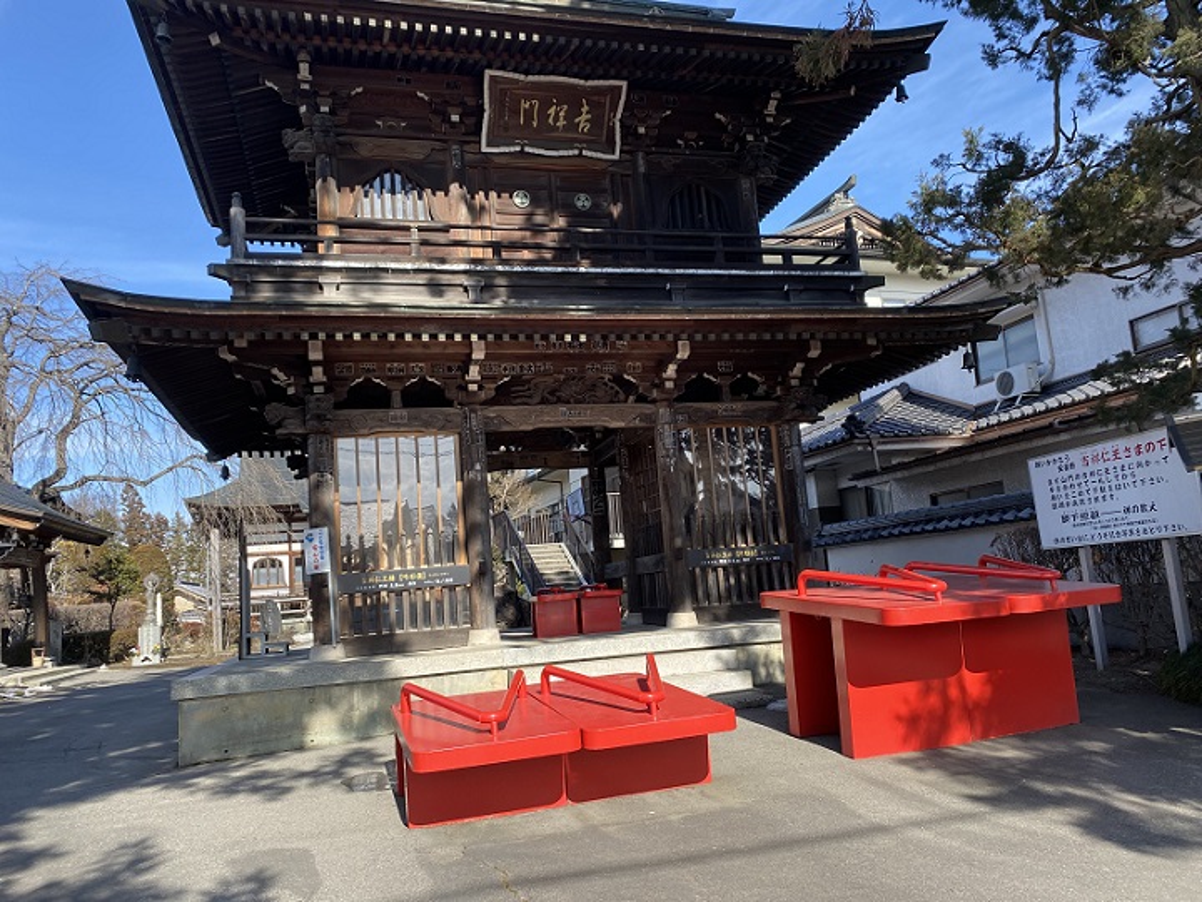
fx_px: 903
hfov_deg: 67.3
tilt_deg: +6.9
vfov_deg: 53.1
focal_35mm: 26
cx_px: 601
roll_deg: +4.6
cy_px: 451
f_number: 1.8
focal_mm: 4.25
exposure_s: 1/1072
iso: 32
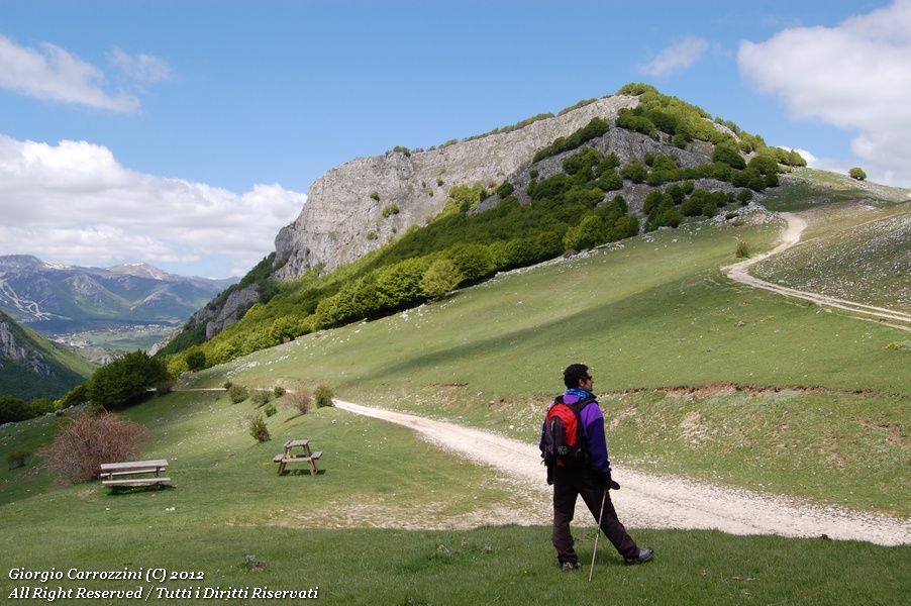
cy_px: 303
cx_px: 456
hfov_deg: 57.3
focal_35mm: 33
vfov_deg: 39.9
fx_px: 834
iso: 200
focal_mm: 22
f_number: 9
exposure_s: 1/320
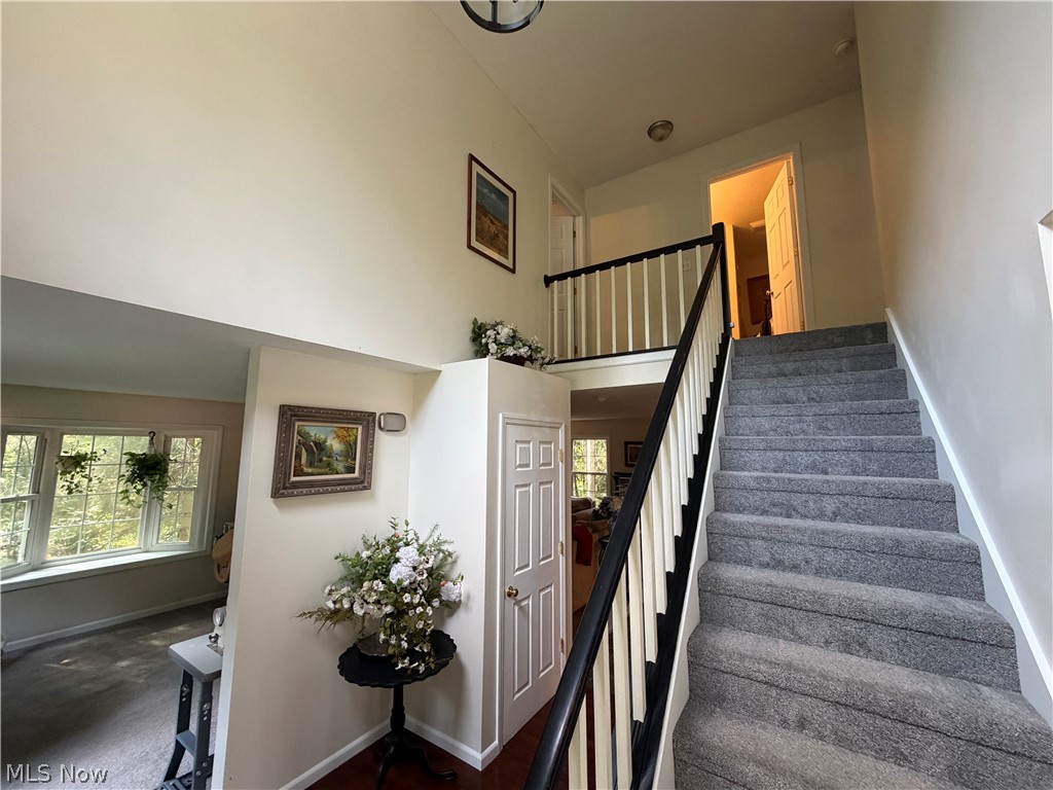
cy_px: 395
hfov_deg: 102.1
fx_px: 426
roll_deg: -0.7
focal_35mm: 14
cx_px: 526
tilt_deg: +5.7
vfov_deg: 85.7
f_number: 2.2
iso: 320
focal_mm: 2.22
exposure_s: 1/60
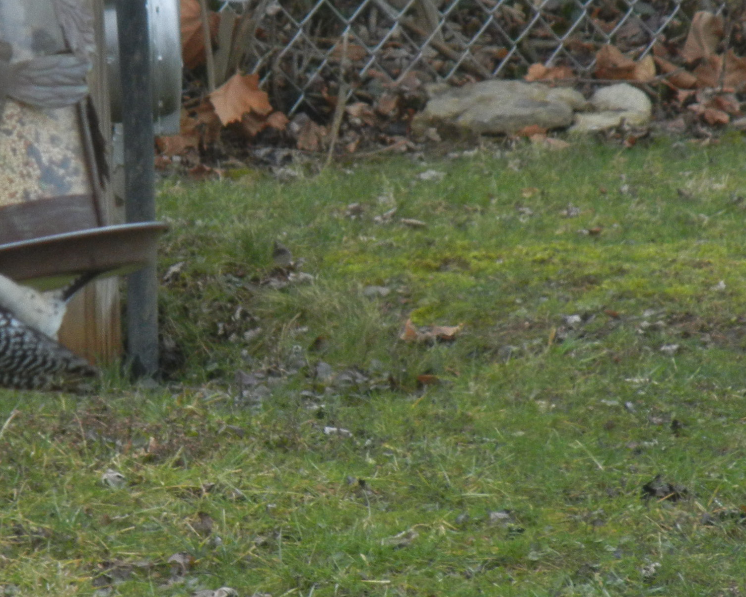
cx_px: 230
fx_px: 14040
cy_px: 245
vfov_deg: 2.4
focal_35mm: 636
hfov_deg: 3.0
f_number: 5.6
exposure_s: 1/30
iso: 277
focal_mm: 54
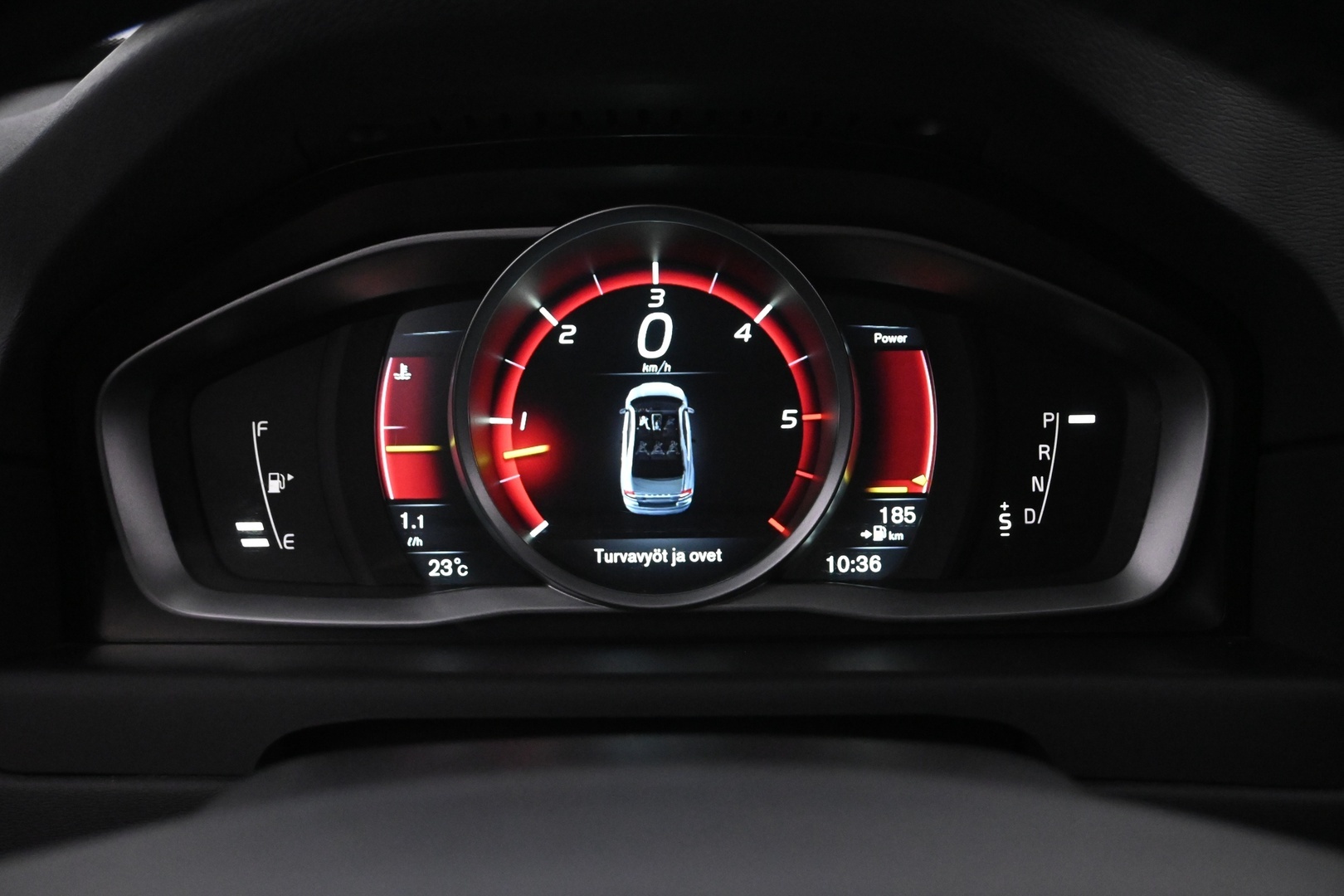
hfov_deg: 40.0
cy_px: 448
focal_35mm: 50
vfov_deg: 27.3
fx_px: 1848
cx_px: 672
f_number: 5
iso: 5000
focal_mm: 33
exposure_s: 1/60
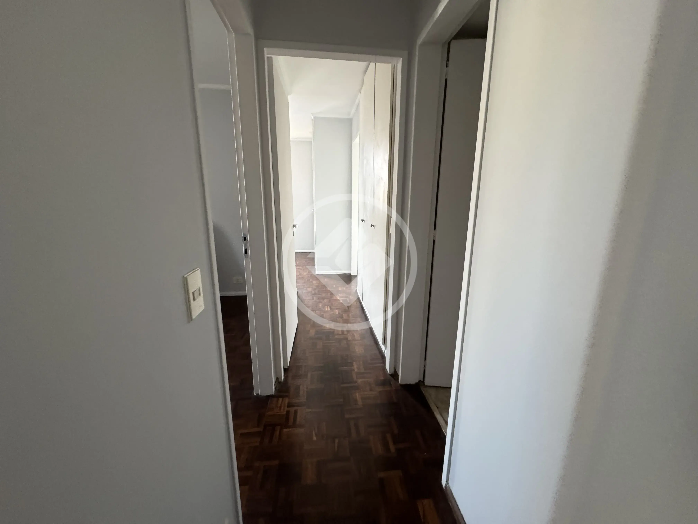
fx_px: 282
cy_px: 262
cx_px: 349
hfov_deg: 102.1
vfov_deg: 85.7
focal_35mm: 14
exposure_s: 1/91
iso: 320
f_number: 2.2
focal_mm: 2.22
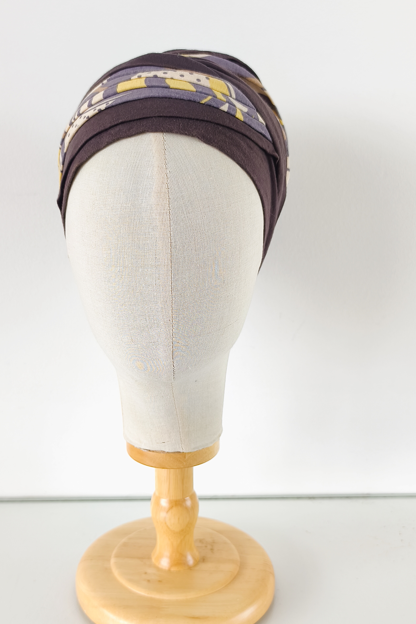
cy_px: 335
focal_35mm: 36
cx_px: 170
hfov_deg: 36.8
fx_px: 624
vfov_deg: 53.1
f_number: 1.65
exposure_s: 1/80
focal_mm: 6.14
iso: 50
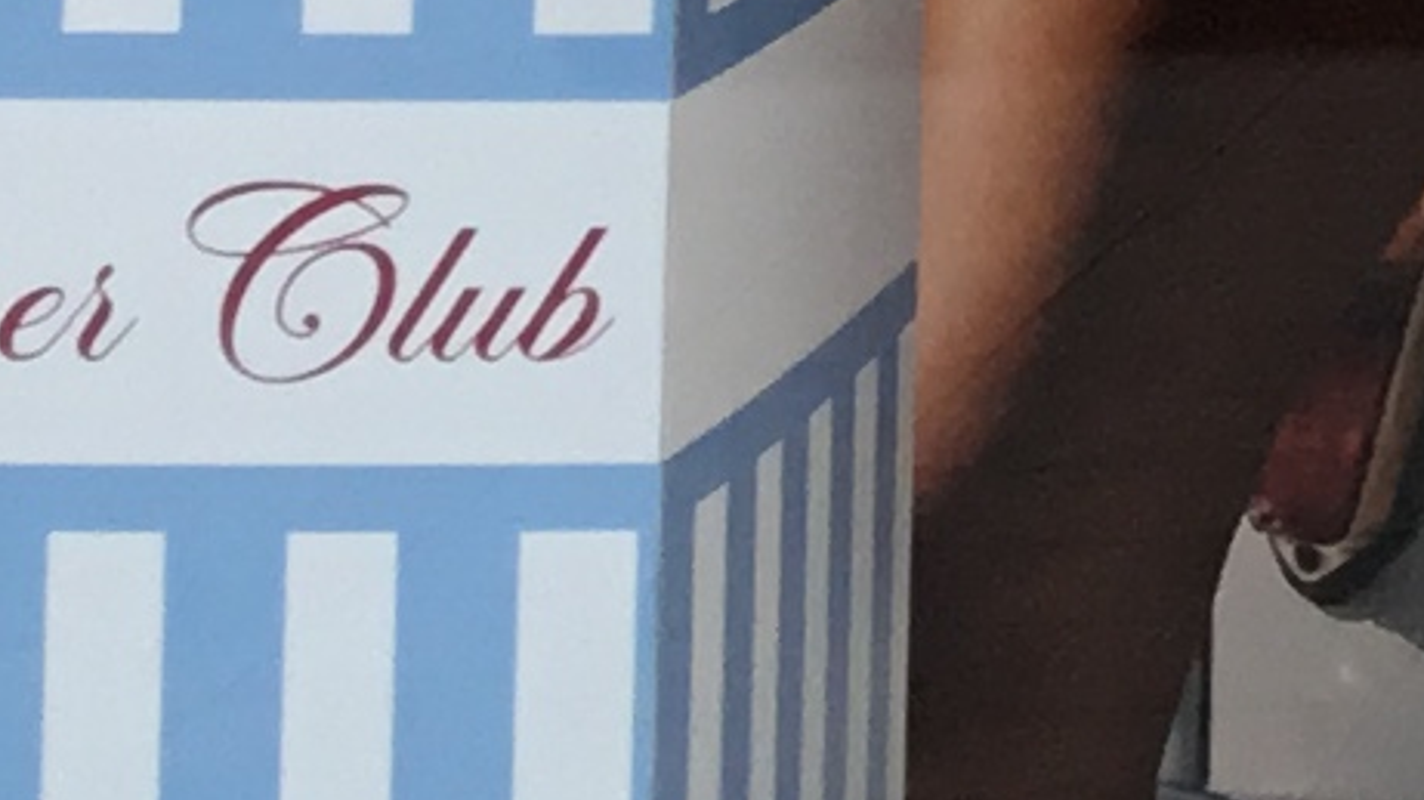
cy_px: -1310
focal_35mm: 239
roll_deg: -0.8
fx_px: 9022
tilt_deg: -0.3
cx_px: 3429
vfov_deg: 4.9
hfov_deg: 8.3
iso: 25
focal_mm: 3.3
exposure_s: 1/100
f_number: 2.4
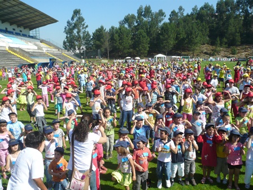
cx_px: 126
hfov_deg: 56.8
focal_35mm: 32
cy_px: 95
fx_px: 234
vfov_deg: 44.2
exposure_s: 1/200
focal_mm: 5.2
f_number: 9
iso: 100
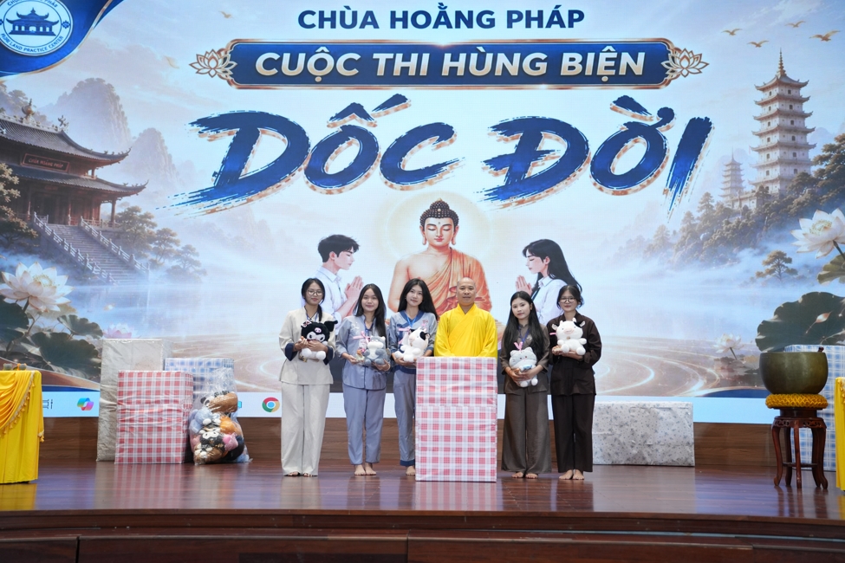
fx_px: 1056
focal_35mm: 45
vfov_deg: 29.9
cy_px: 282
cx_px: 422
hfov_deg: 43.6
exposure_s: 1/200
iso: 1250
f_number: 2.2
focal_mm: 45
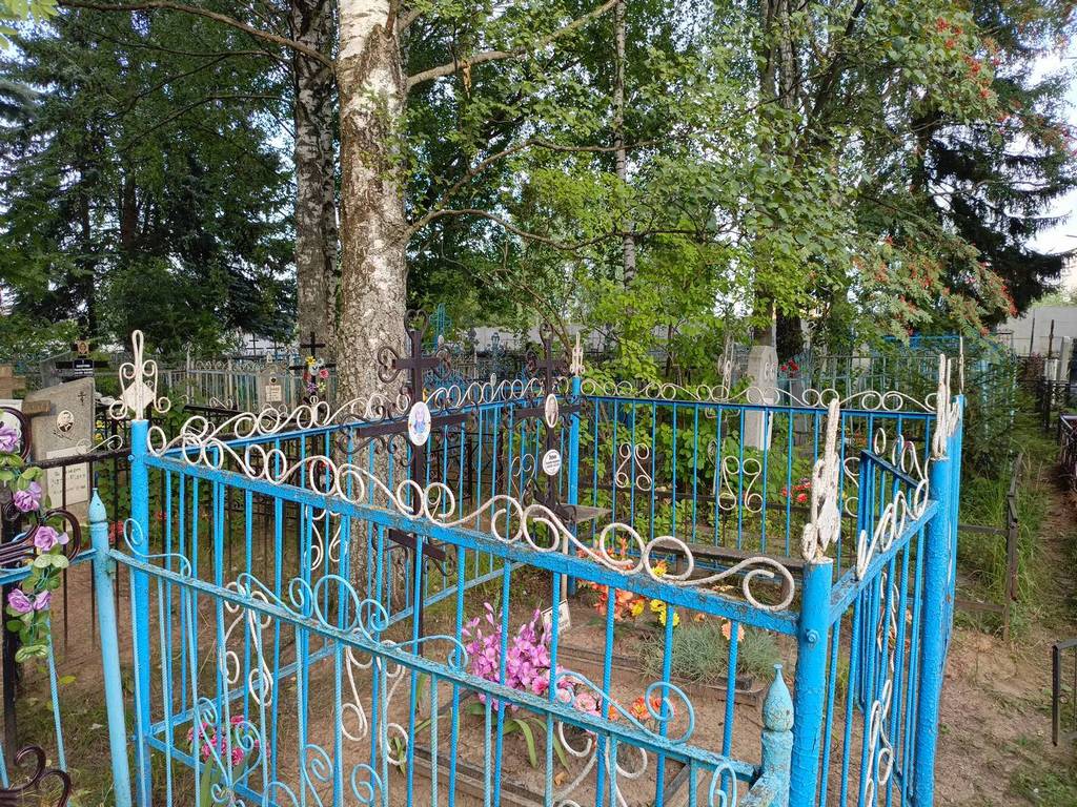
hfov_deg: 69.4
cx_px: 538
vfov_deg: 54.9
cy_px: 404
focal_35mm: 25
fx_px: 778
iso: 227
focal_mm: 4.76
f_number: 1.69
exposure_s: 1/100
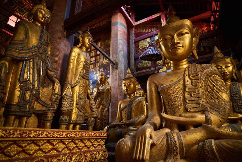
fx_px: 134
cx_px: 121
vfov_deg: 62.0
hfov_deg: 84.0
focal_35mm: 20
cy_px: 81
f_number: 2.8
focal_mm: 20
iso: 200
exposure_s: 1/10
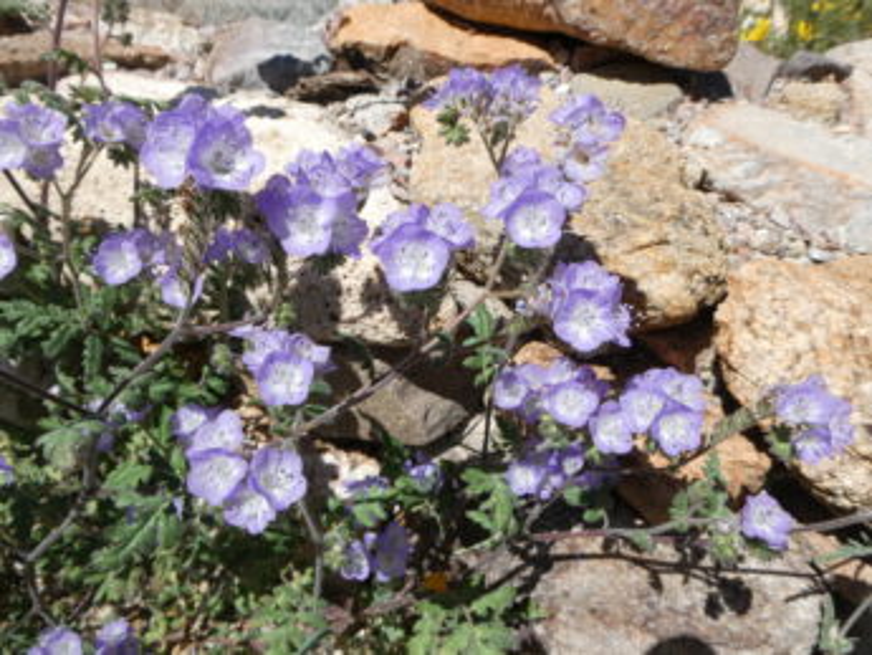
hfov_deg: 71.6
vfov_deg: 56.8
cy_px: 328
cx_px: 436
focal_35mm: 24
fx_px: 605
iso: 80
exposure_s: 1/800
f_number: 4
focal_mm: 4.3
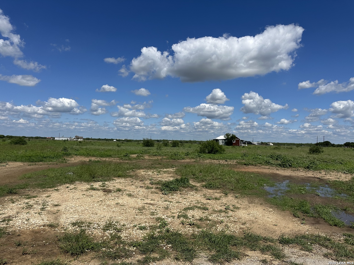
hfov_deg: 71.6
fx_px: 245
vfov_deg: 56.8
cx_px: 177
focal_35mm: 24
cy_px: 132
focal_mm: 6.86
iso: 80
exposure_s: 1/9709
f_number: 1.78
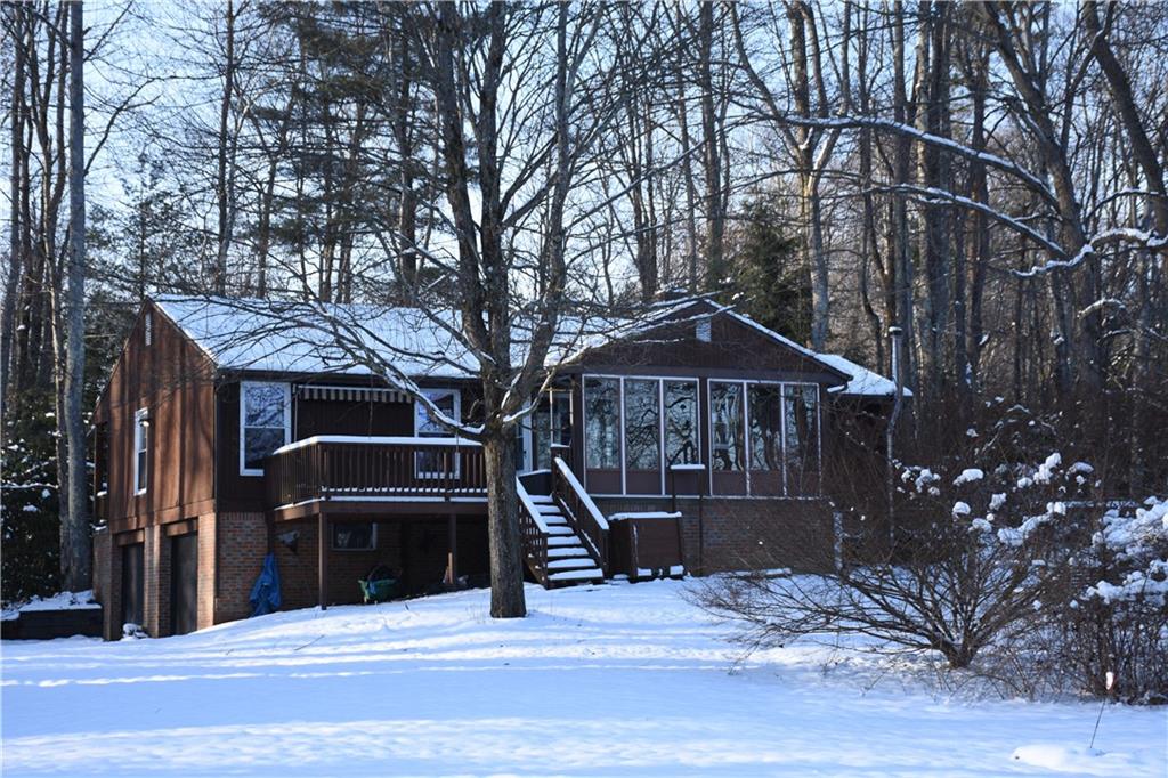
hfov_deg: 31.9
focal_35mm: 63
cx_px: 584
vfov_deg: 21.6
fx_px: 2043
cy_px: 389
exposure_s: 1/800
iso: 560
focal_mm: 42
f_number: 4.5
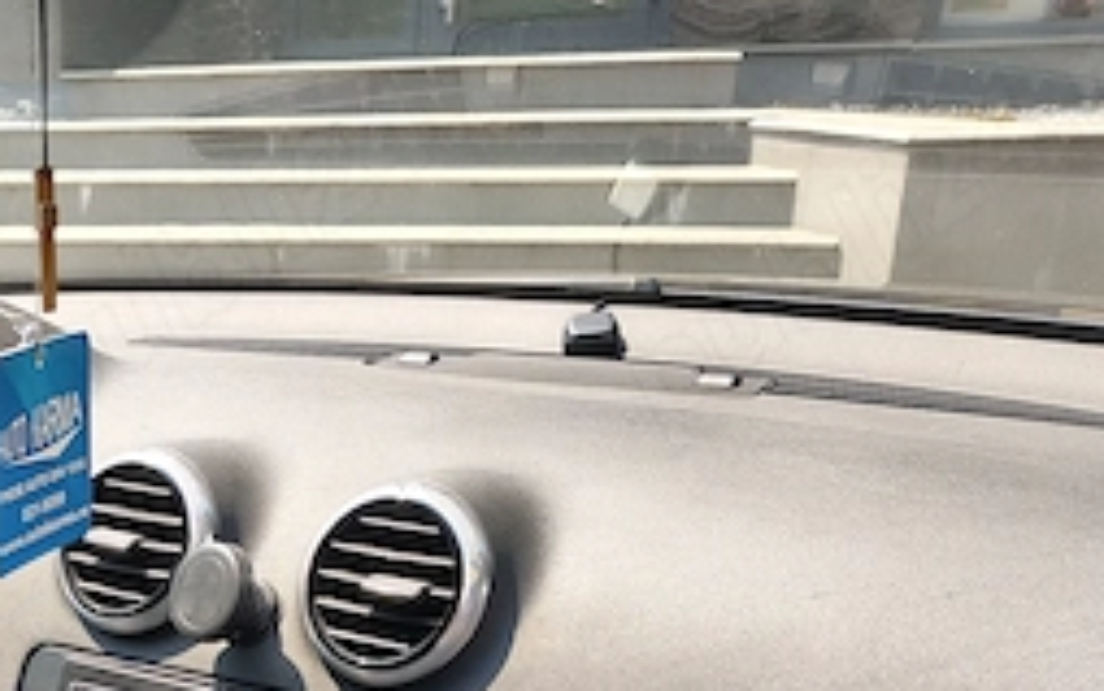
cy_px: 921
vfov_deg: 19.8
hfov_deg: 31.4
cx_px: -9
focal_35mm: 60
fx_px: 1806
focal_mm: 5.56
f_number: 1.8
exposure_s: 1/149
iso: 100
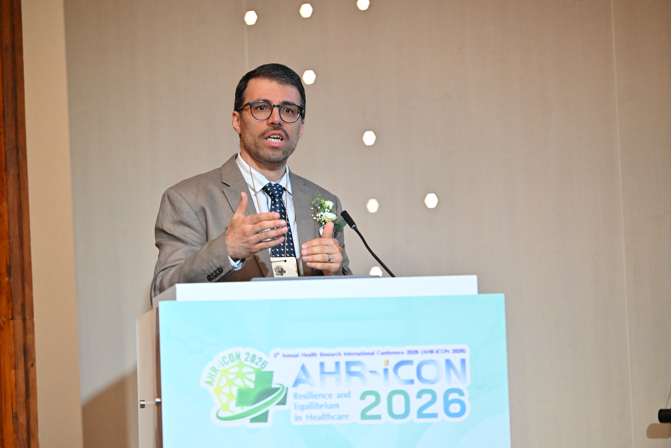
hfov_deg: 14.2
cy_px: 224
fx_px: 2702
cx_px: 336
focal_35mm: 145
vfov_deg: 9.5
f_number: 2.8
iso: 6400
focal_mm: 145
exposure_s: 1/500
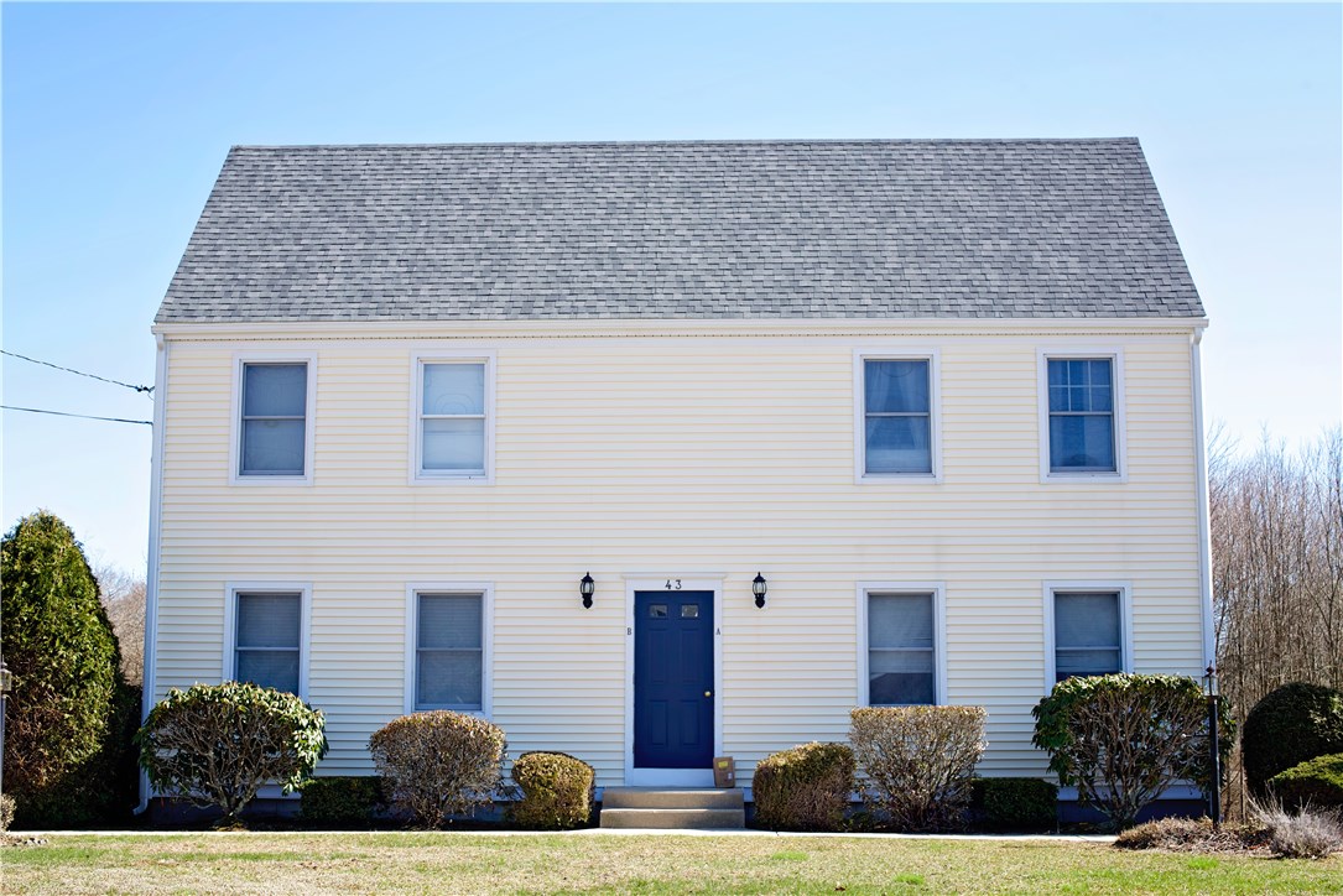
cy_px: 448
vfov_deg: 27.0
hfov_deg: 39.6
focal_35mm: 50
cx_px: 672
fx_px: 1866
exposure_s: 1/125
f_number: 8
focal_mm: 50
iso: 125
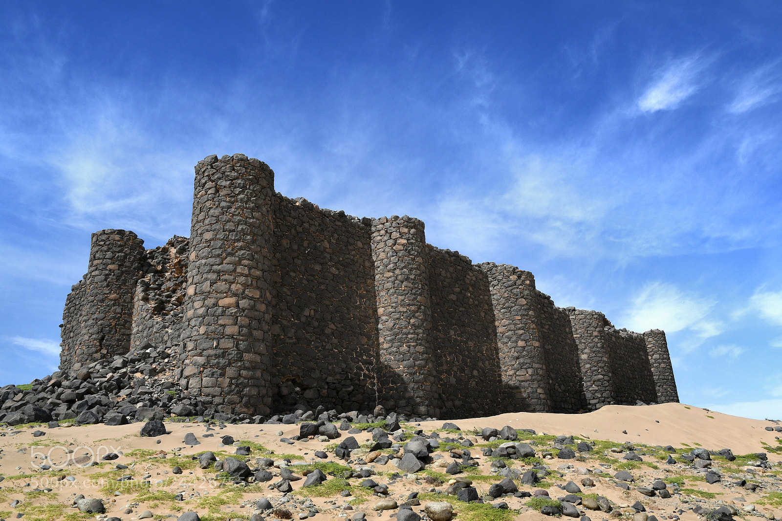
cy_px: 260
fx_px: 521
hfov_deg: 73.8
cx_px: 391
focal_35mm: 24
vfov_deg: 53.1
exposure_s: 1/500
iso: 200
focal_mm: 16
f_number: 11
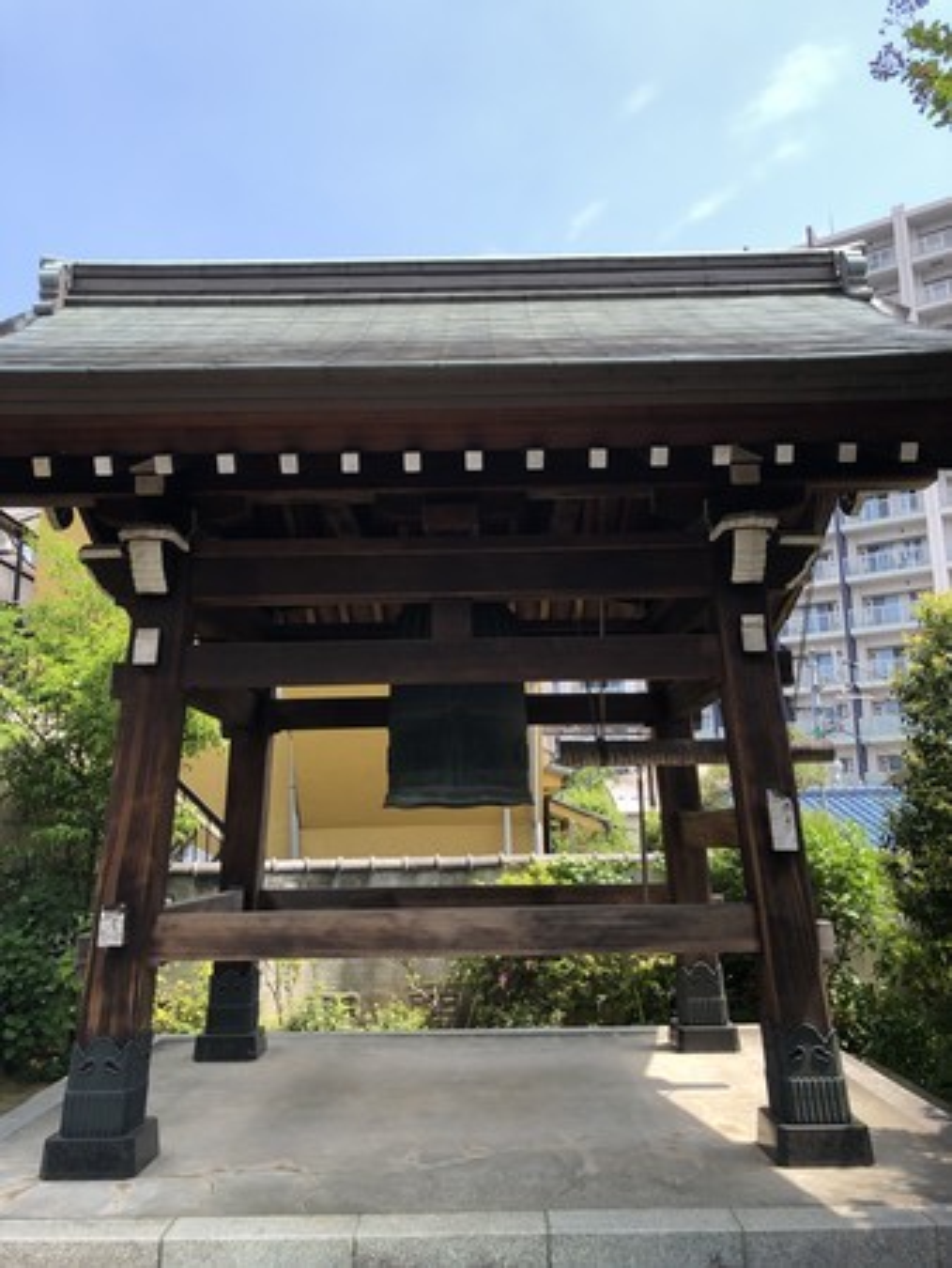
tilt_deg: +11.7
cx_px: 476
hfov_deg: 49.8
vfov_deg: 63.4
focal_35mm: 28
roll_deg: +0.8
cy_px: 634
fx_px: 1026
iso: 20
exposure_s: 1/750
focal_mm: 3.99
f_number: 1.8
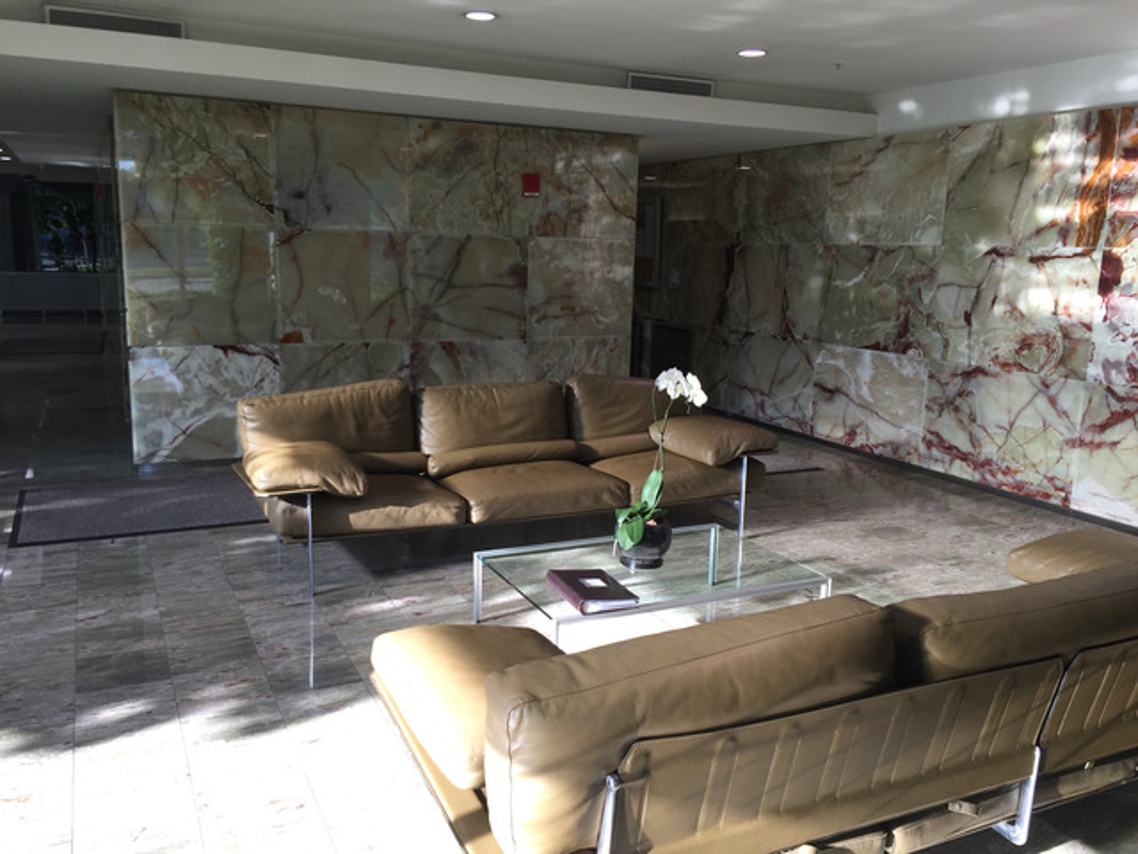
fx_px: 953
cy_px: 427
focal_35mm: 29
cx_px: 569
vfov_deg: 48.2
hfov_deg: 61.7
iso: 32
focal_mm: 4.15
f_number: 2.2
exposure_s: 1/120
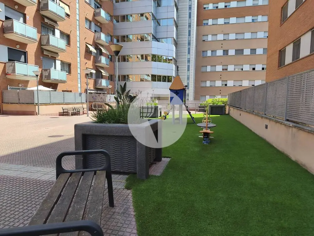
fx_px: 209
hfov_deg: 73.9
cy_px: 118
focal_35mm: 23
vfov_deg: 58.9
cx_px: 157
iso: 50
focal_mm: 6.18
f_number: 1.65
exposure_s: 1/536
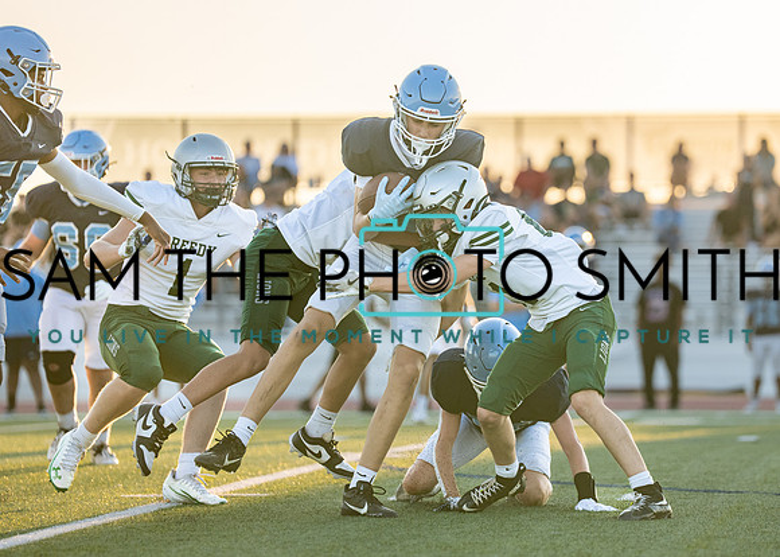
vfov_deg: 6.4
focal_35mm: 223
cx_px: 507
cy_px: 247
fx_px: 4948
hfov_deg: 9.0
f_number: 2.8
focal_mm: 170
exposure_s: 1/2500
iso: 500
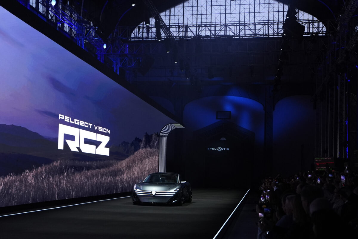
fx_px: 348
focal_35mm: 35
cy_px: 120
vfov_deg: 37.9
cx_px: 179
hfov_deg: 54.4
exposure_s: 1/500
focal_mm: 35
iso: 1600
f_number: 2.8
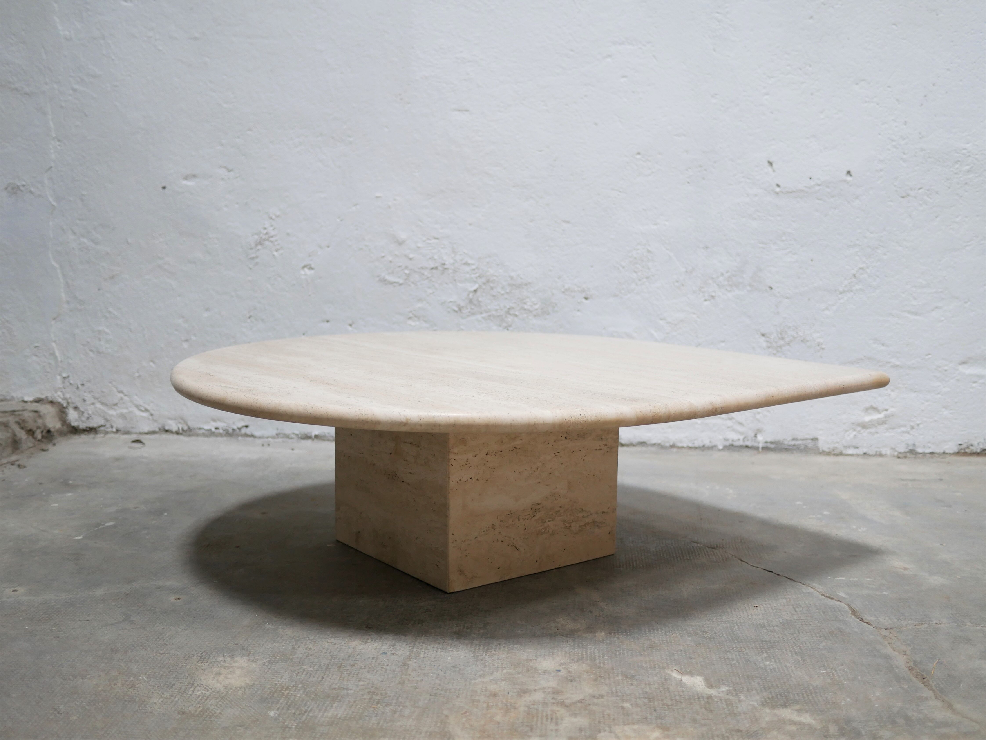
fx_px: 1140
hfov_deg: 46.8
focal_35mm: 40
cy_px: 370
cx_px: 493
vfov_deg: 36.0
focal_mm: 20
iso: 320
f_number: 1.7
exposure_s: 1/60
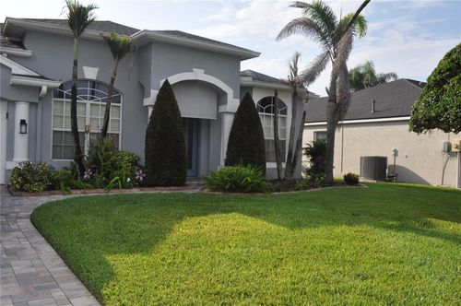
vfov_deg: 39.9
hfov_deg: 57.3
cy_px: 153
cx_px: 230
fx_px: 422
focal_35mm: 33
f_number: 11
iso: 200
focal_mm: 22
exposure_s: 1/200
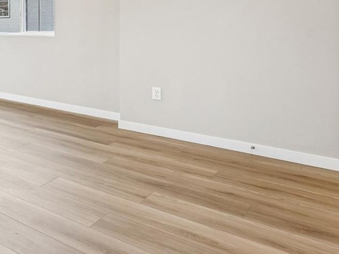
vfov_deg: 38.1
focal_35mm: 35
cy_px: 35
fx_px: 347
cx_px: -69
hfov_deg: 38.4
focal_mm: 14.6
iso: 200
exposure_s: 1/30
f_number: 8
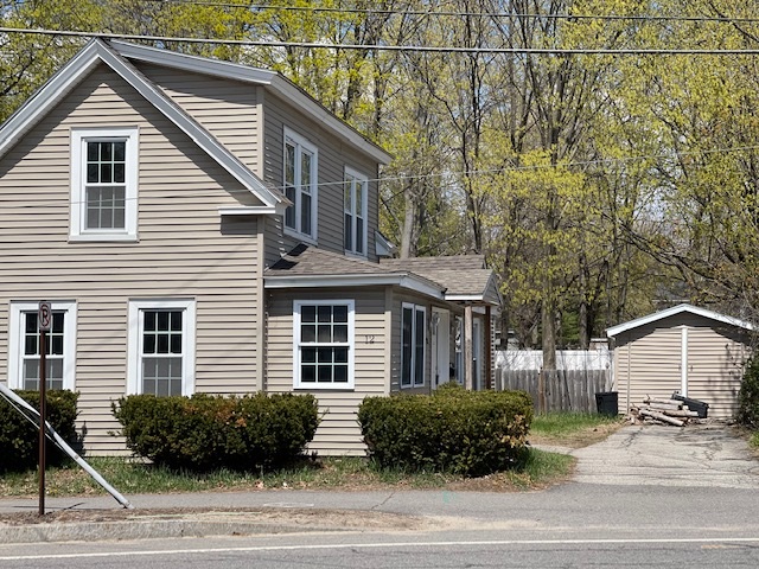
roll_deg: +0.6
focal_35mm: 64
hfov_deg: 30.3
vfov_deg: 22.9
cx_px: 380
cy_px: 284
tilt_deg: +2.1
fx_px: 1403
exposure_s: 1/1292
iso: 20
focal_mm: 7.5
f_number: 2.2
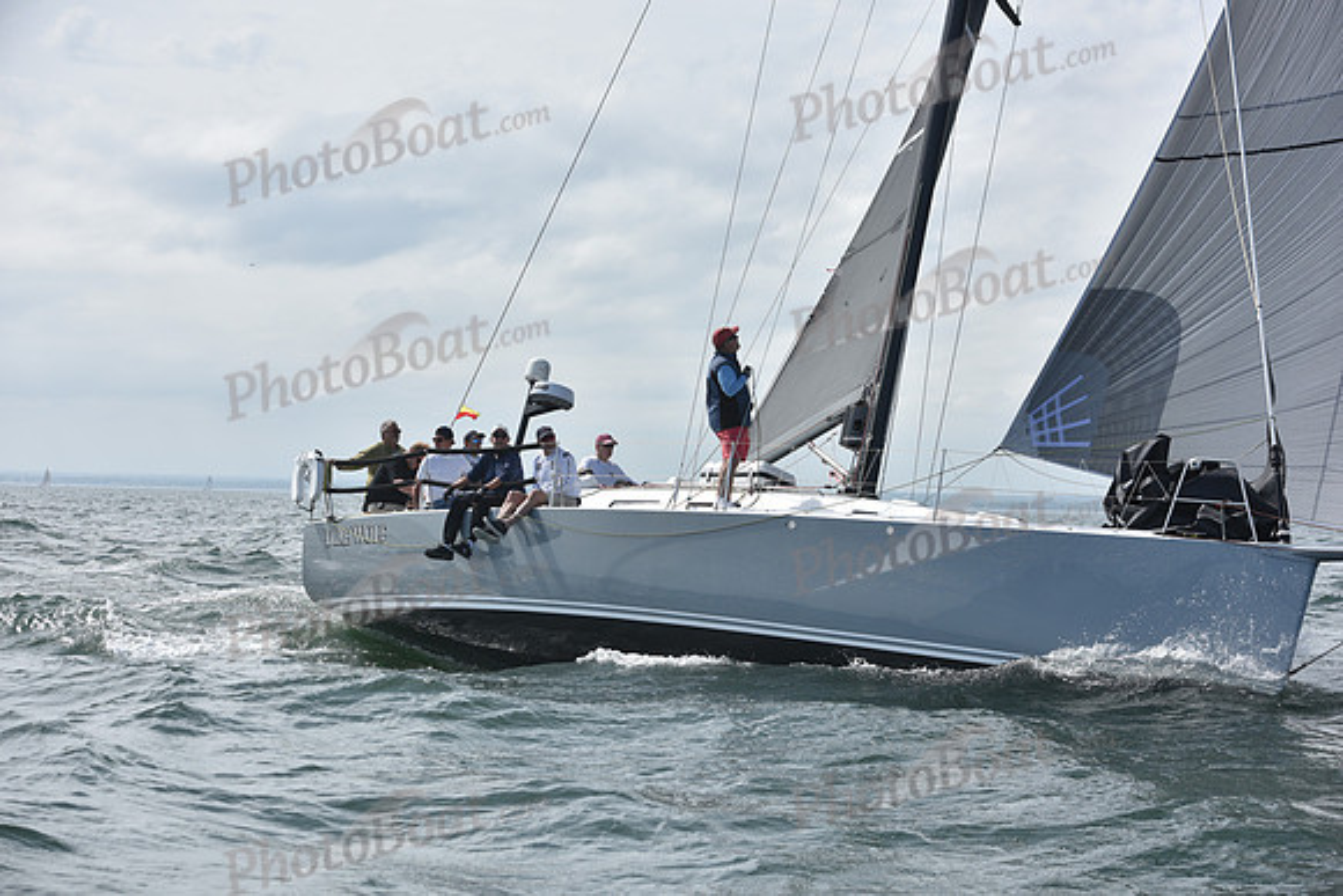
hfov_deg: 28.8
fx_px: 2612
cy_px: 448
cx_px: 672
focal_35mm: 70
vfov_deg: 19.5
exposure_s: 1/1600
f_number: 6.3
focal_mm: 70
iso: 200
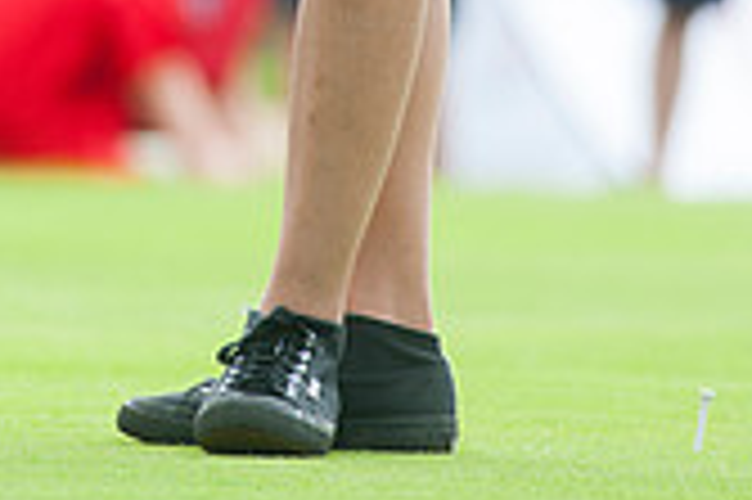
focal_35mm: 811
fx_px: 16924
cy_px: -369
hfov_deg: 2.5
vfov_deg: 1.7
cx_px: 97
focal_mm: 300
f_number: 5.6
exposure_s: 1/1000
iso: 400
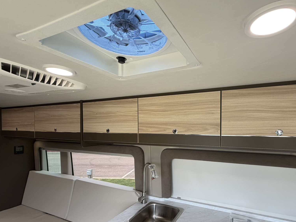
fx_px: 162
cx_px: 174
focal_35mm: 19
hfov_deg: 83.9
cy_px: 131
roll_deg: +1.7
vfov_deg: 68.2
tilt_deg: +1.5
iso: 80
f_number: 2.2
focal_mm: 2.22
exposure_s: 1/121
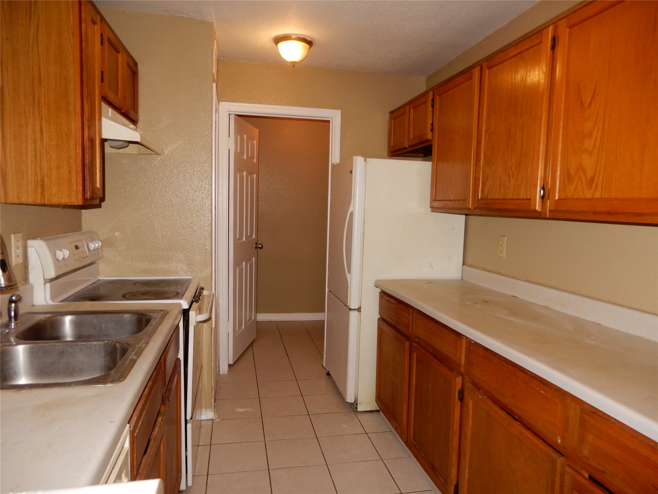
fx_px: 456
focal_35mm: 24
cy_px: 247
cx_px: 329
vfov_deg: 56.8
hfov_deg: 71.6
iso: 200
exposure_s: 1/30
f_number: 3.4
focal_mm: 4.3
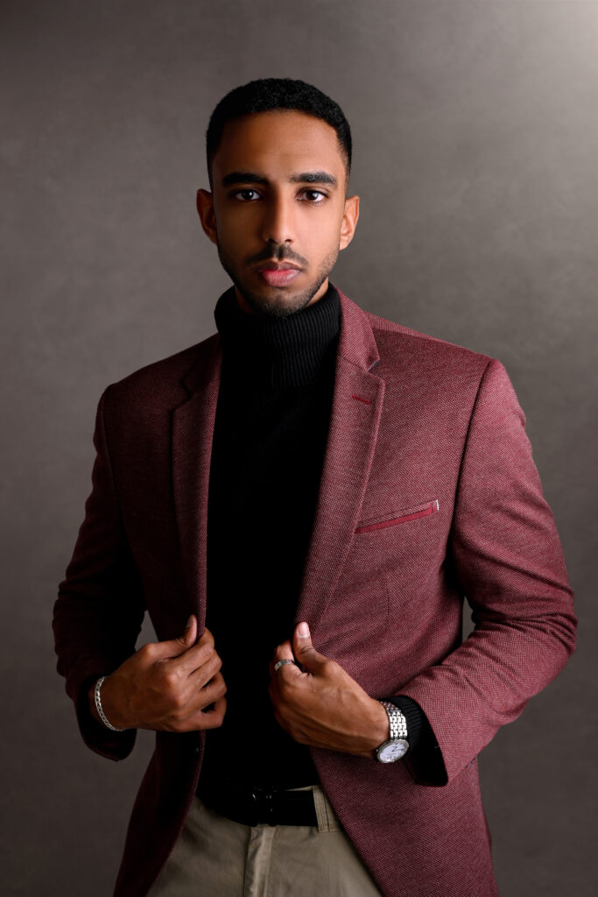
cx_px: 299
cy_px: 448
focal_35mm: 45
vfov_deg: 43.6
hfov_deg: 29.9
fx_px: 1121
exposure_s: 1/125
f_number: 16
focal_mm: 45
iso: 160
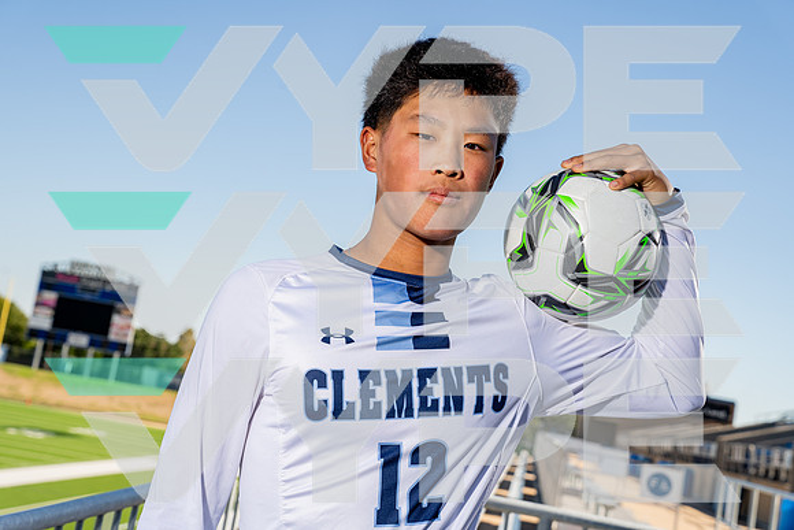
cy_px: 265
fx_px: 1434
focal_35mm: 65
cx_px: 397
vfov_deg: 20.9
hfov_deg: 31.0
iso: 100
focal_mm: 65
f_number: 7.1
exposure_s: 1/250
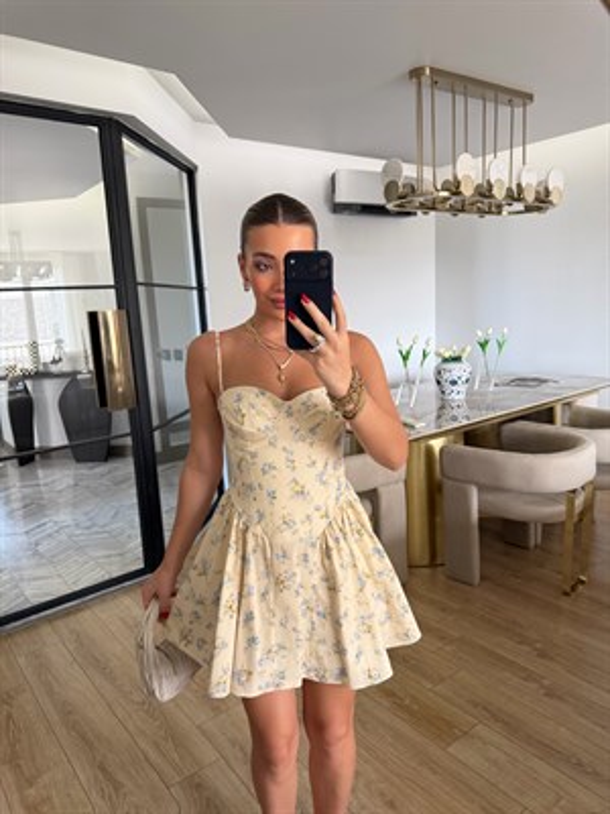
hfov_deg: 56.8
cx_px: 305
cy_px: 407
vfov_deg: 71.6
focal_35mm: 24
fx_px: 564
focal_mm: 6.76
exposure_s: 1/89
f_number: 1.78
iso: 200
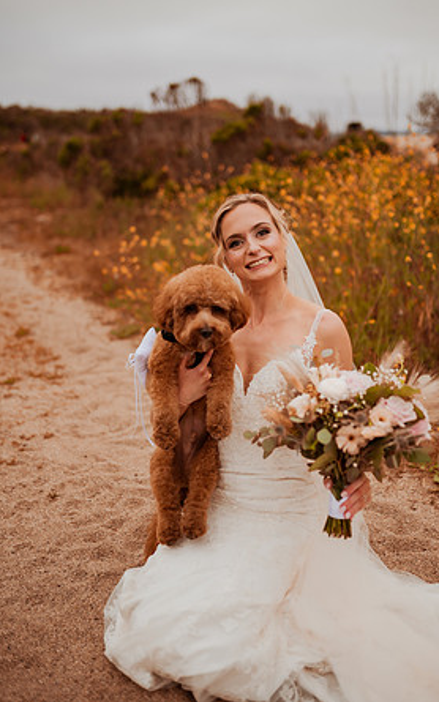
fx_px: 689
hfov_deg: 35.3
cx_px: 235
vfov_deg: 54.0
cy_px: 349
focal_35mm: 36
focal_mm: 35
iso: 500
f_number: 1.6
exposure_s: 1/2500
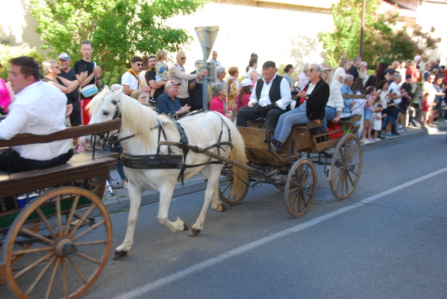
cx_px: 224
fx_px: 522
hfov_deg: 46.3
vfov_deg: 32.0
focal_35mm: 42
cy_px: 150
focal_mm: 28
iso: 160
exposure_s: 1/125
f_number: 4
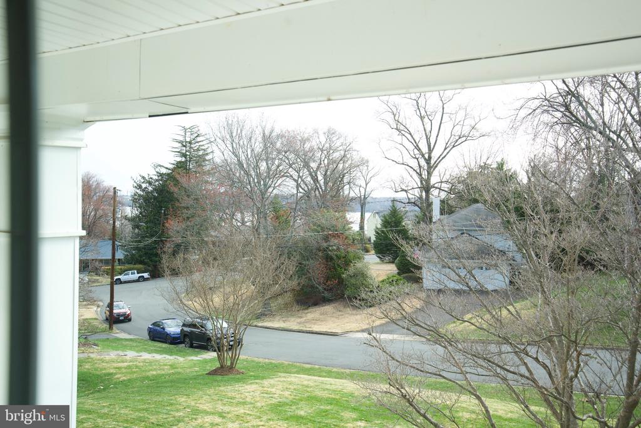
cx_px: 320
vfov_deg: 37.9
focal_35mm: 35
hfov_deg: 54.4
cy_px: 214
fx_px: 623
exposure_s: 1/200
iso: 1000
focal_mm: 35
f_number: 9
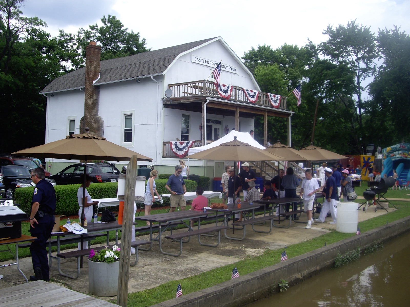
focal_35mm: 38
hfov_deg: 49.0
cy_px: 154
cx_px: 205
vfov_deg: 37.7
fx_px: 450
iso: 50
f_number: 5.6
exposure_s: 1/160
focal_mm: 7.9
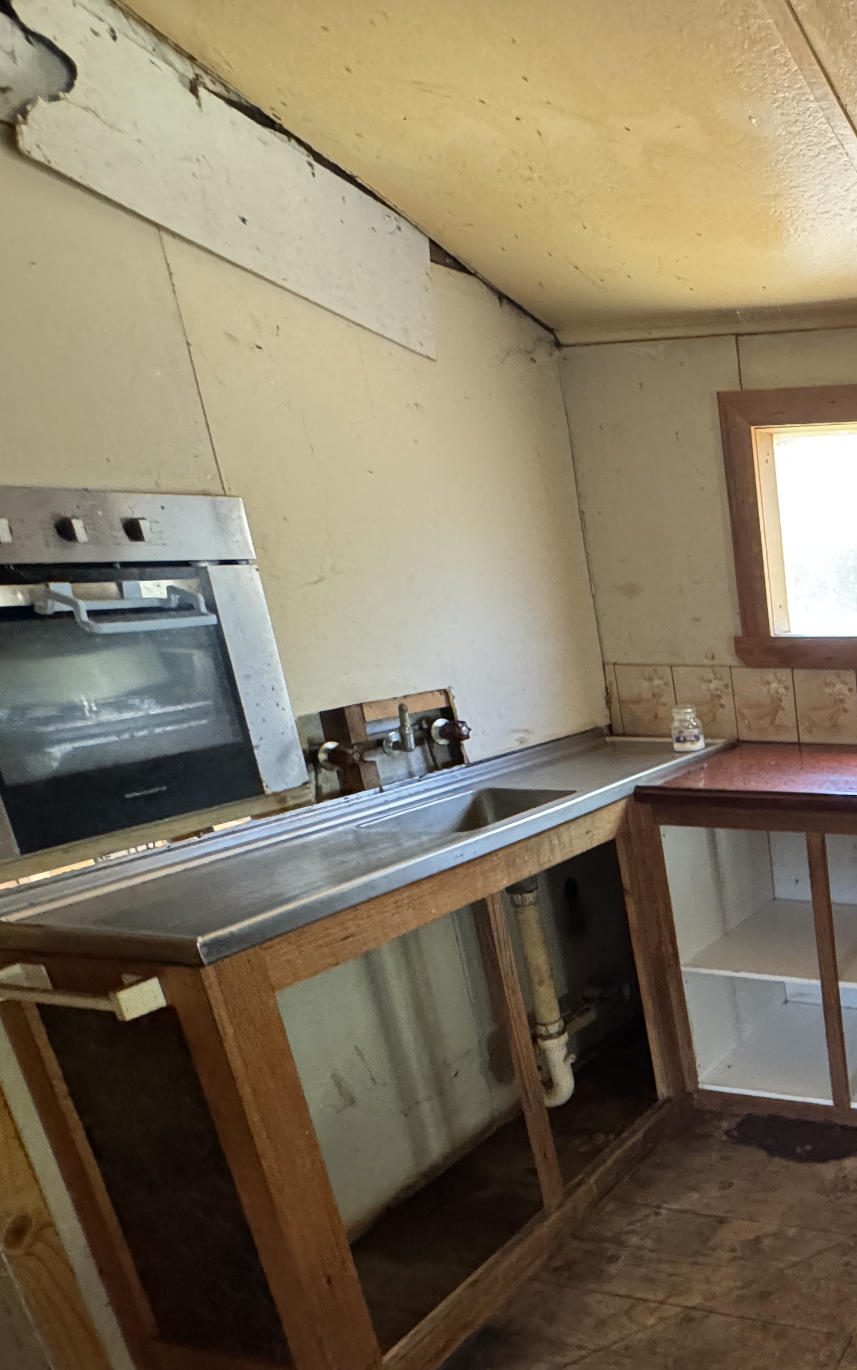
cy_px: 826
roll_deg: +1.0
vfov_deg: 71.7
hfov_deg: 36.7
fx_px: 934
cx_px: 1050
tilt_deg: -16.6
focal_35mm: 25
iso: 1250
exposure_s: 1/60
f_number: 2.2
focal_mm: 2.22
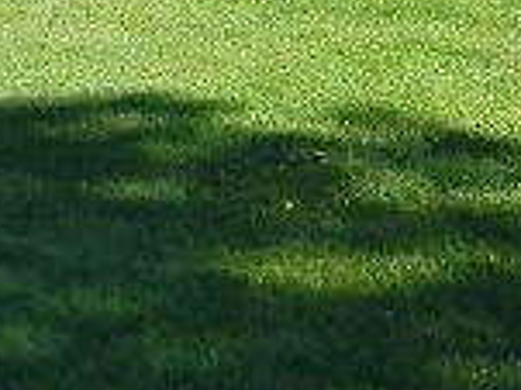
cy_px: -214
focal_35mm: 106
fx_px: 1594
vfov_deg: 13.1
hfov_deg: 17.2
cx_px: 718
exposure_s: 1/800
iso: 160
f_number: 3.5
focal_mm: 4.5
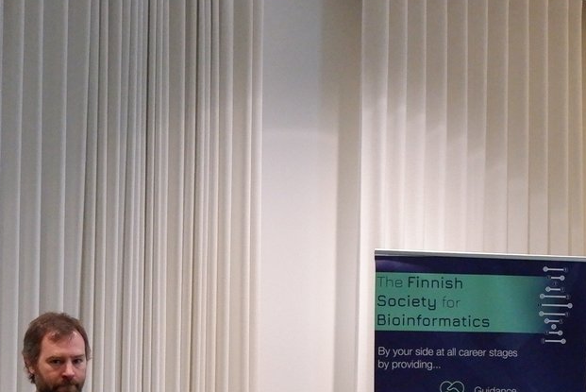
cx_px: 460
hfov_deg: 17.5
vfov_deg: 11.8
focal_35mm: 116
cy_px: 320
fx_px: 1889
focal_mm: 24.9
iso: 4000
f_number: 4.4
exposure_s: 1/160
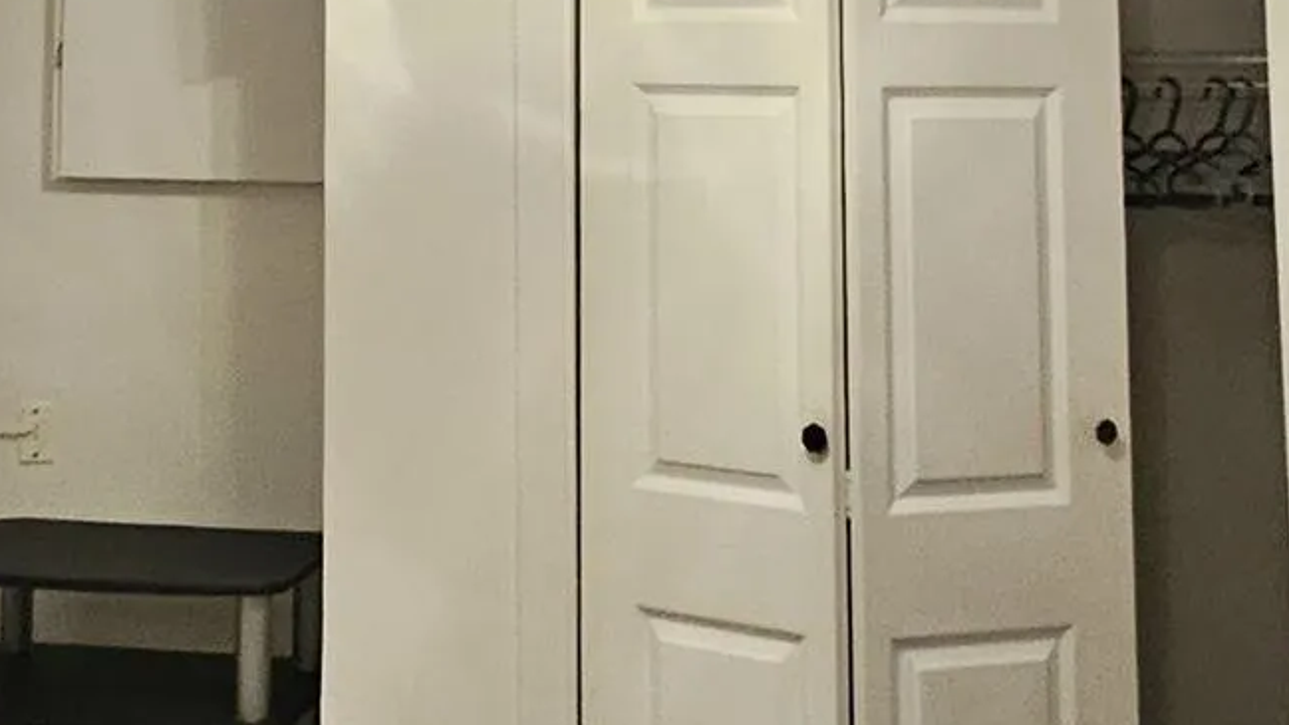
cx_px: 449
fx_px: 2290
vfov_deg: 16.7
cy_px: -284
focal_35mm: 67
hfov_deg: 31.2
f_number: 2.2
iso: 320
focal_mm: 2.2
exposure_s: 1/40
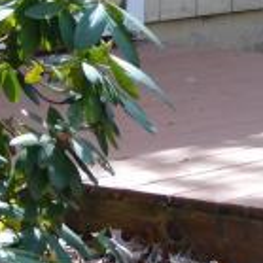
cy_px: -261
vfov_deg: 5.2
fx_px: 2824
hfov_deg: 5.3
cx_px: 360
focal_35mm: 329
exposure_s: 1/125
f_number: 5.6
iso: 140
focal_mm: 31
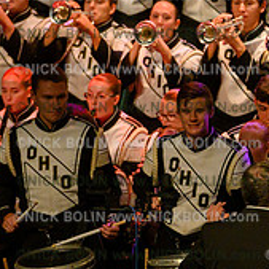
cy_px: 144
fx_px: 5117
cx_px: 387
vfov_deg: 3.0
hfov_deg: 3.0
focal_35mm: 582
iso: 5000
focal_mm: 200
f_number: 4
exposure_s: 1/500
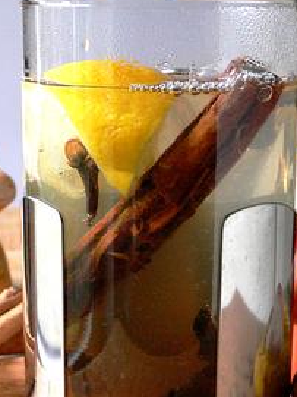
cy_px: 251
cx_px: 194
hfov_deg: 15.7
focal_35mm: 94
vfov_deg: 20.8
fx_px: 1076
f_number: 3.4
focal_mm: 8.5
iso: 200
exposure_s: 1/10
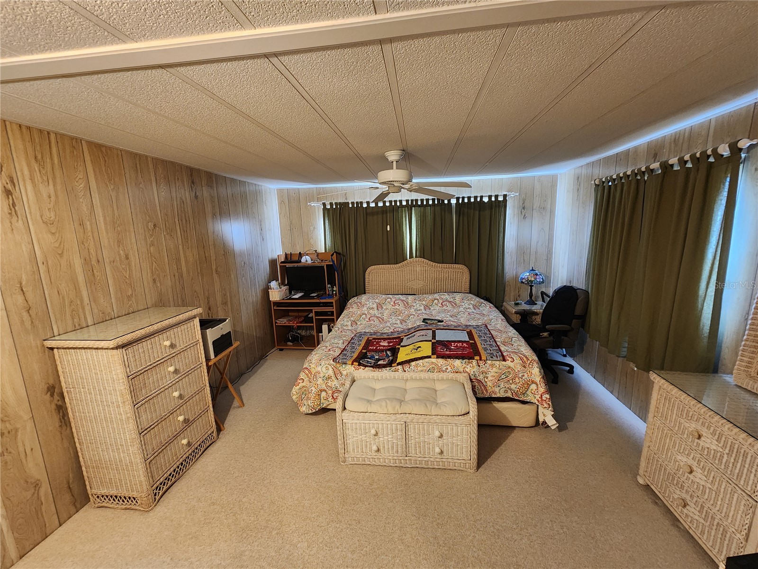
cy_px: 284
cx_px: 379
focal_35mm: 13
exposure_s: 1/30
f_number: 2.2
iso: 400
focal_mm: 2.2
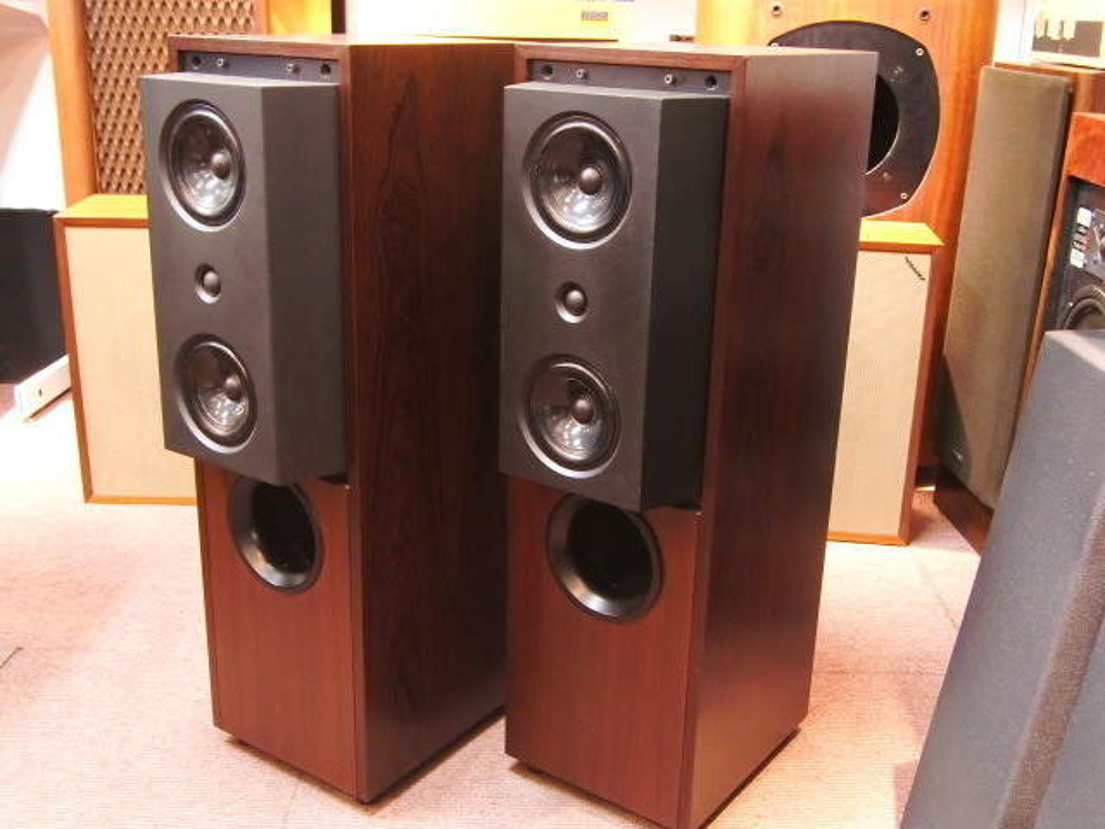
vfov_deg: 36.8
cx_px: 552
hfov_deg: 47.9
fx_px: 1245
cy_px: 414
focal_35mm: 39
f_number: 3
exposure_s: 1/5
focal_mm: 6.9
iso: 400
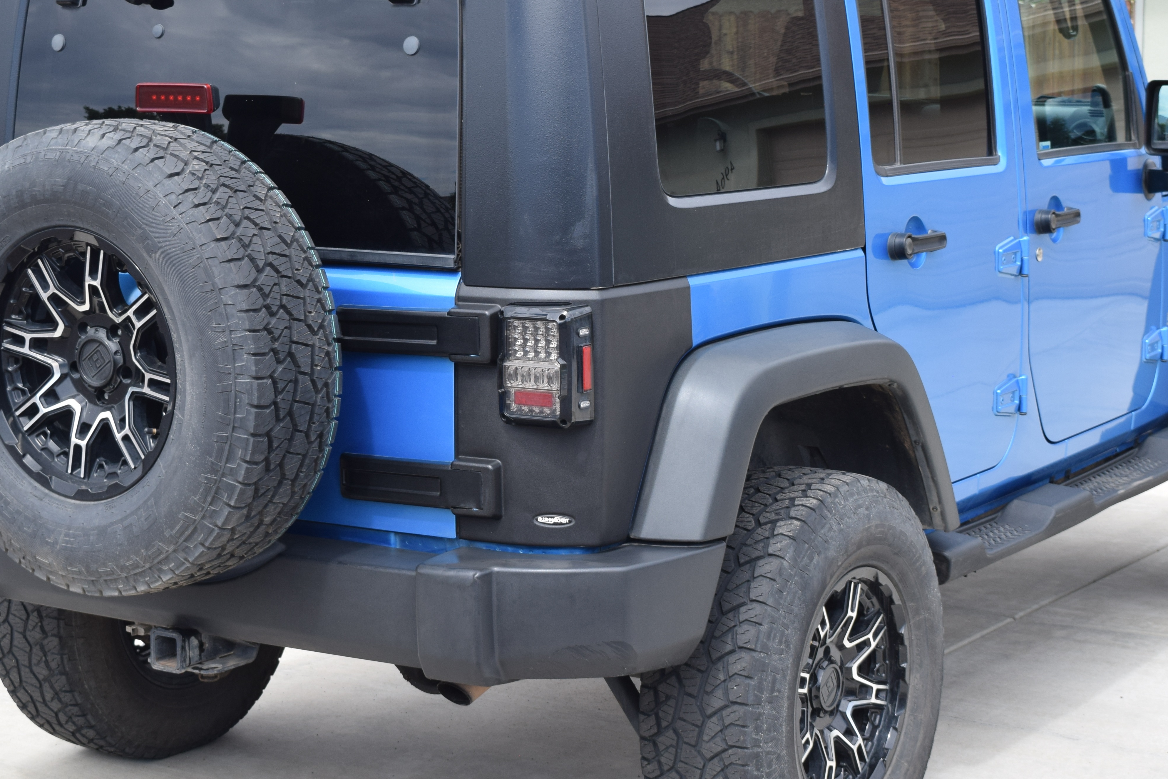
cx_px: 612
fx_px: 2498
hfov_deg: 26.3
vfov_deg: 17.7
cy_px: 374
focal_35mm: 77
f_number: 8
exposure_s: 1/250
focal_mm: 34
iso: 200
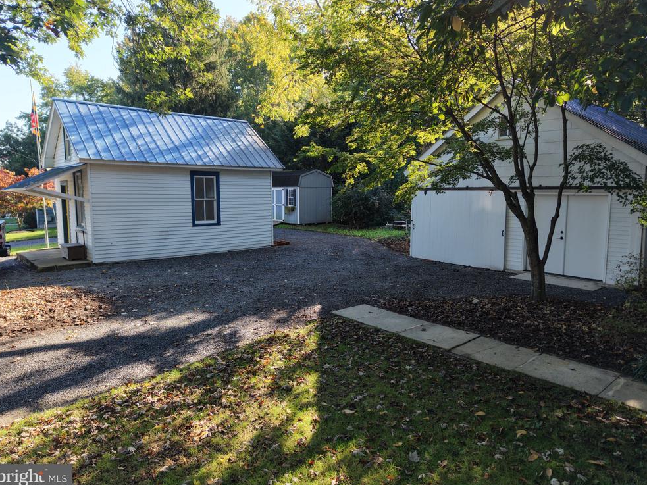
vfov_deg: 54.9
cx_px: 327
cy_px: 238
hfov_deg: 69.4
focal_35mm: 25
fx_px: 467
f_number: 1.8
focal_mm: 8.67
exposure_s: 1/250
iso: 100
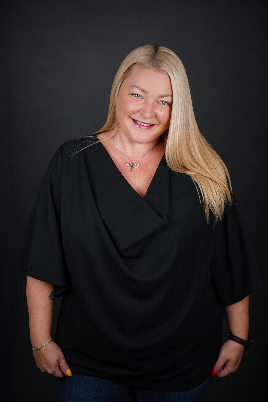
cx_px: 134
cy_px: 201
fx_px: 558
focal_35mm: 50
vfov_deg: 39.6
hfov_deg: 27.0
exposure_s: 1/50
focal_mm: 50
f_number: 3.5
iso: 250
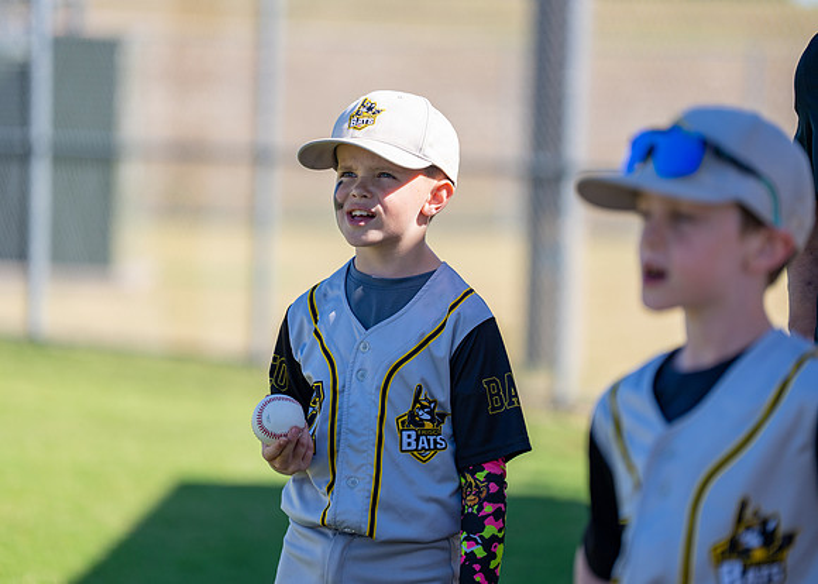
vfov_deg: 8.1
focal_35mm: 177
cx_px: 390
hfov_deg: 11.4
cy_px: 293
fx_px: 4103
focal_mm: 167
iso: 100
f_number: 2.8
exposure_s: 1/1600
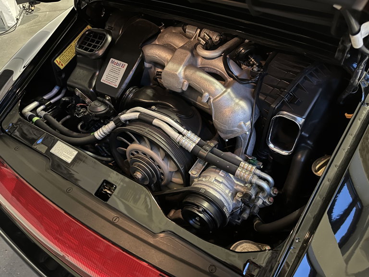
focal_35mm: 26
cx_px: 184
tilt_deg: -45.1
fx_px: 277
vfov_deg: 53.1
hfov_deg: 67.3
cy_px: 138
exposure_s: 1/13
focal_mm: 5.1
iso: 500
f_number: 1.6
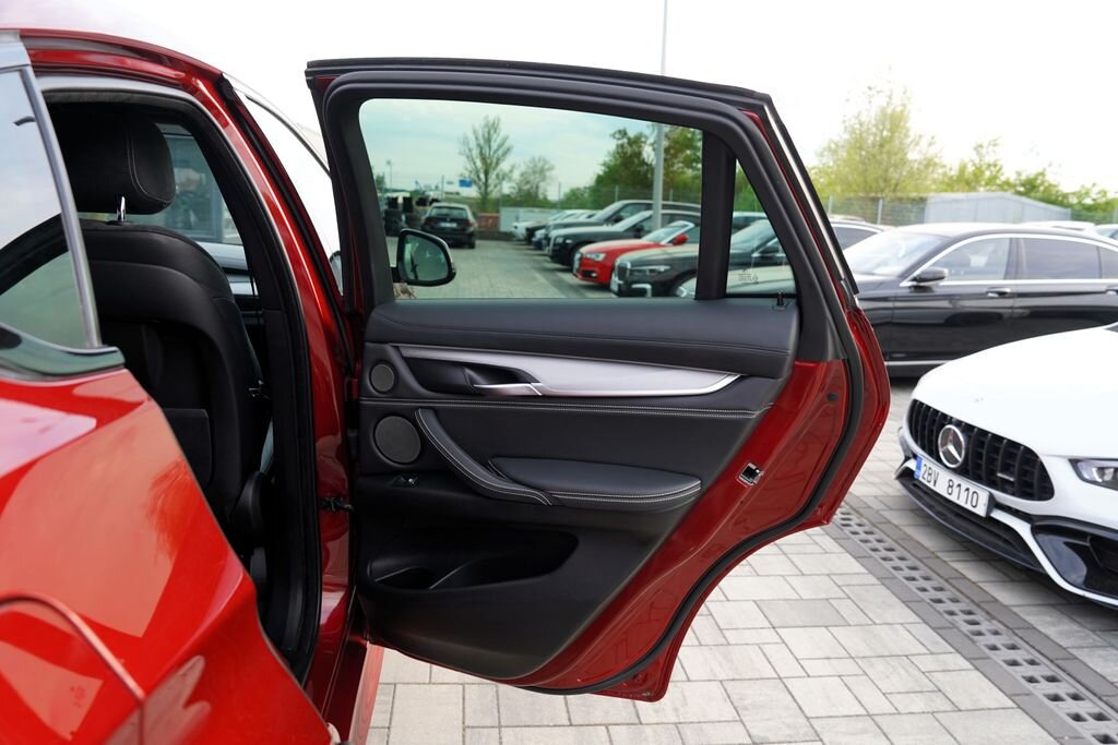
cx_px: 559
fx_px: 745
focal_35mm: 24
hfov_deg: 73.7
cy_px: 372
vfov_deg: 53.1
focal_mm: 24
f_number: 4.5
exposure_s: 1/80
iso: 100
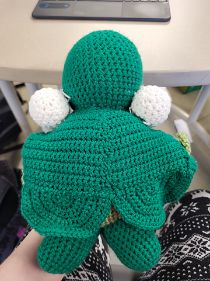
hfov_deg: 51.3
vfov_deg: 65.4
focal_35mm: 27
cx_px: 102
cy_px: 139
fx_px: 219
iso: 250
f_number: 1.8
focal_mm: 5.4
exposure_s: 1/40
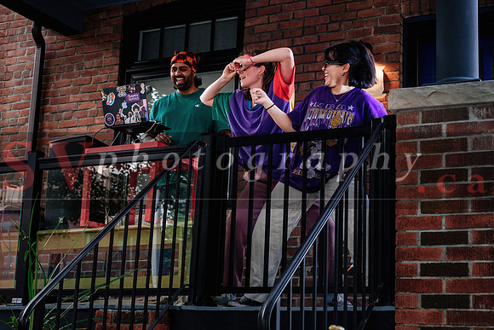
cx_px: 247
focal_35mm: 64
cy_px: 165
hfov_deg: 31.4
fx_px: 878
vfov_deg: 21.3
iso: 800
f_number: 3.6
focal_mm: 42.7
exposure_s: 1/250
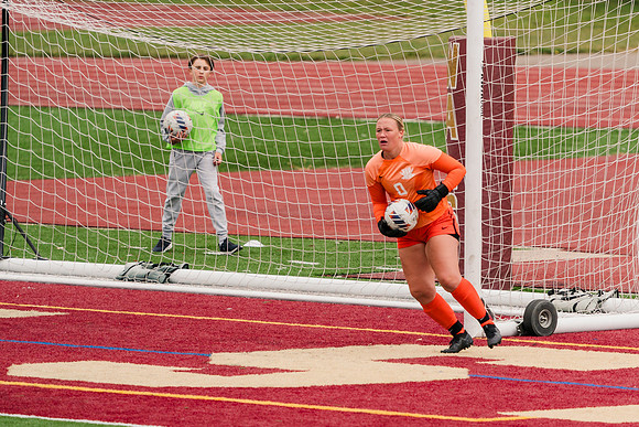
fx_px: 10207
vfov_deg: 2.4
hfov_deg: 3.6
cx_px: 381
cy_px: 213
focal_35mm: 575
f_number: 6.3
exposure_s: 1/1600
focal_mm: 459
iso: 500
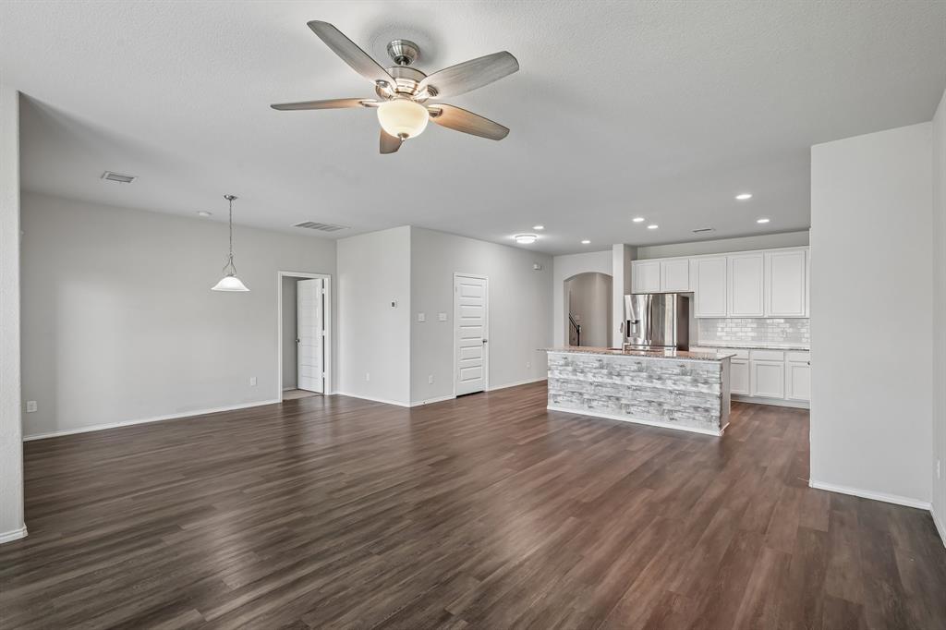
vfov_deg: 72.0
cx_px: 473
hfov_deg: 95.0
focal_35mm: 16
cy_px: 315
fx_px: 433
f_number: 8
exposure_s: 1/13
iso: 400
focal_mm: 16.5
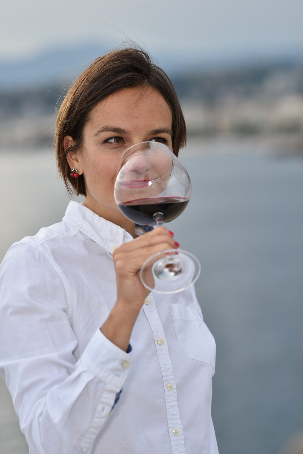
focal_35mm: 135
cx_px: 152
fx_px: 1703
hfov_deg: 10.2
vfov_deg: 15.2
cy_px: 227
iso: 100
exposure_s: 1/320
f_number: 4
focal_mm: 135
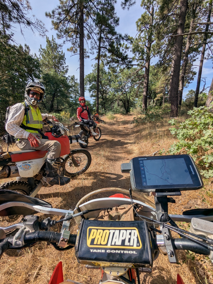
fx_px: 131
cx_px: 106
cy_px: 142
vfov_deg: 94.5
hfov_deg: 78.1
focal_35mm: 16
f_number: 2.2
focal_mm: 2.35
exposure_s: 1/1348
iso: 46
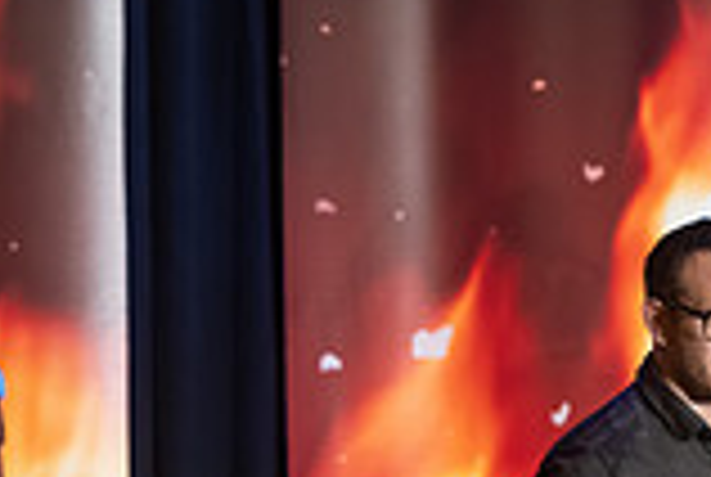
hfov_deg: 2.8
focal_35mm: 737
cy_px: 623
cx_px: 608
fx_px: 14583
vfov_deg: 1.9
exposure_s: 1/200
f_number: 2.8
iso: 2500
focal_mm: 200
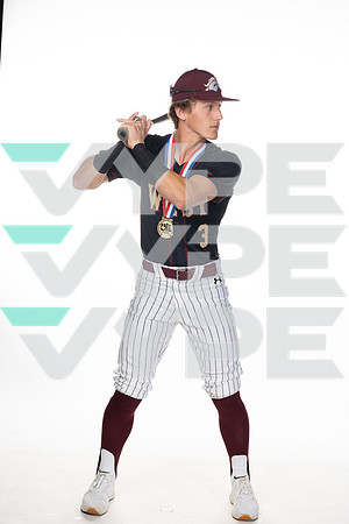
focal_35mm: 66
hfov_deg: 20.6
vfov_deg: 30.5
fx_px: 960
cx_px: 174
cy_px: 262
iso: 400
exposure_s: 1/250
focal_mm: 66
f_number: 6.3
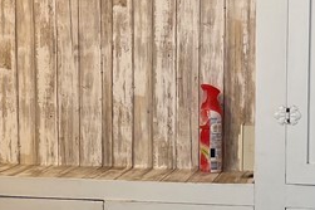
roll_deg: +0.6
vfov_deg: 12.9
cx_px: 72
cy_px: 133
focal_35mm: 106
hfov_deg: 19.1
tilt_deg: -7.1
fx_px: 927
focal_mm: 5.1
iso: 100
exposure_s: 1/121
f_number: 1.6
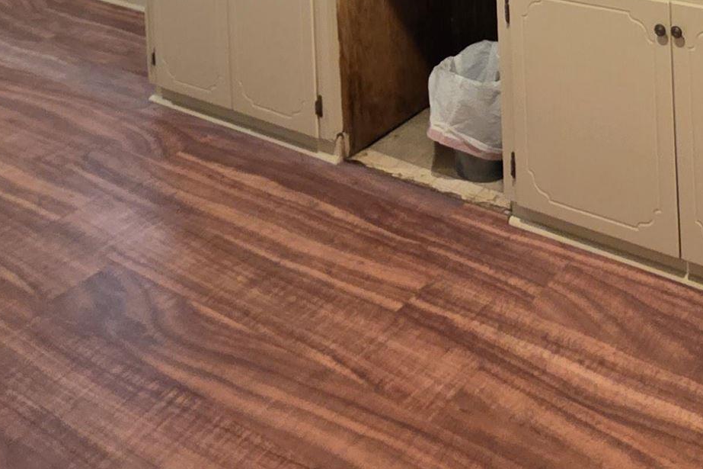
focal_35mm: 45
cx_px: 444
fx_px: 879
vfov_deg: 22.4
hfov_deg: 43.2
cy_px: -299
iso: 640
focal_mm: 2.2
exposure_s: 1/60
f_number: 1.9
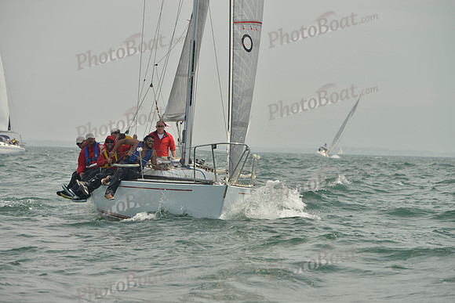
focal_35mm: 150
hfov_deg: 13.7
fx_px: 1896
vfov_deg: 9.2
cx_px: 228
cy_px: 152
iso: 200
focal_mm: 150
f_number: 7.1
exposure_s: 1/1250
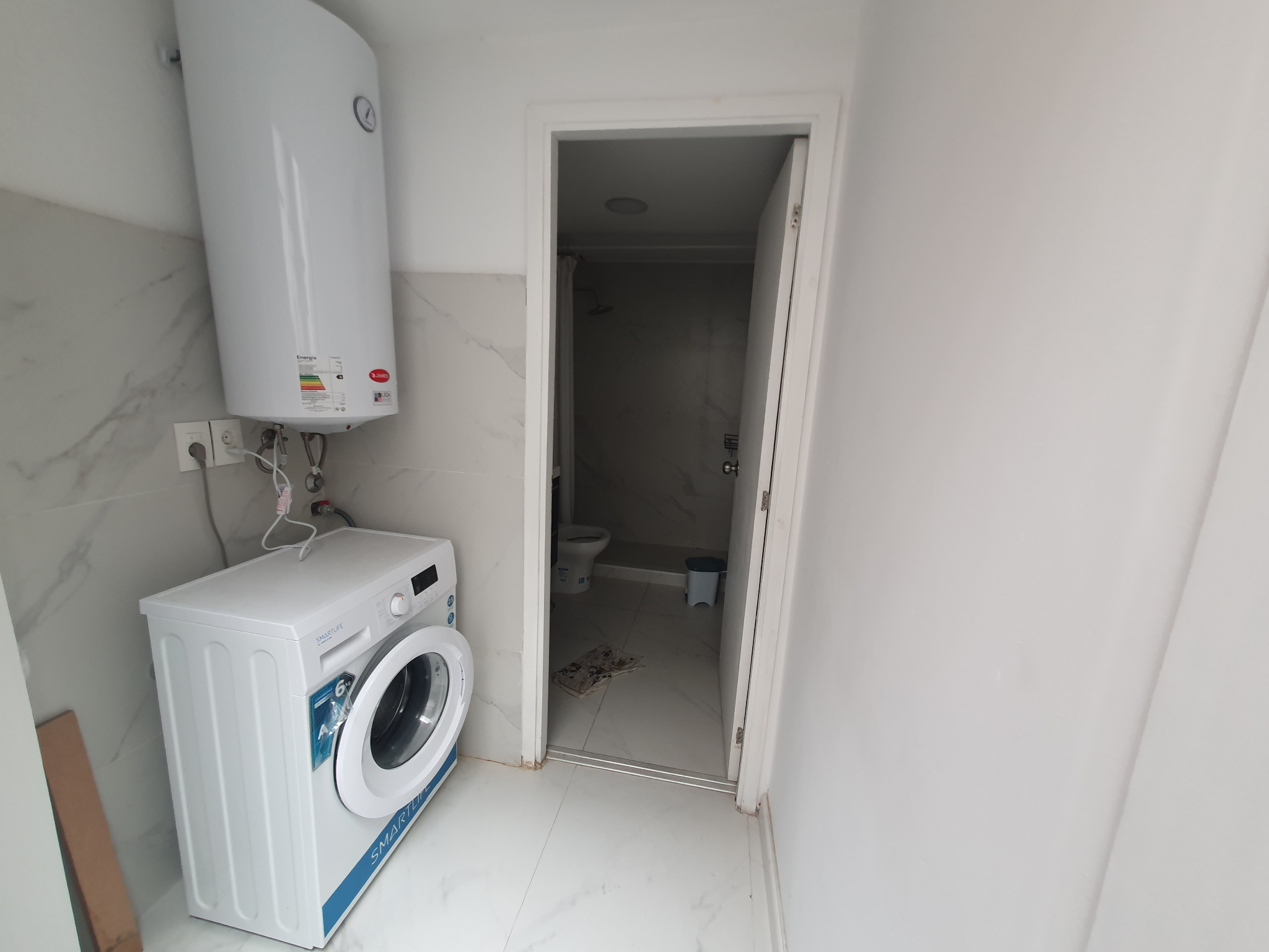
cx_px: 634
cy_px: 476
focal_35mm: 13
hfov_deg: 106.2
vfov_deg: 89.9
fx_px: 477
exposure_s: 1/60
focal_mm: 1.8
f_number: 2.2
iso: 125
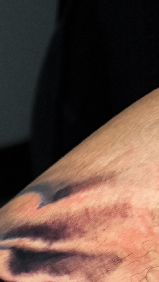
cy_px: 475
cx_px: -224
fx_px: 877
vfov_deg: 16.1
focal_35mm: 117
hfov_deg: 9.3
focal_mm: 6.76
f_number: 1.8
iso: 500
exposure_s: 1/60
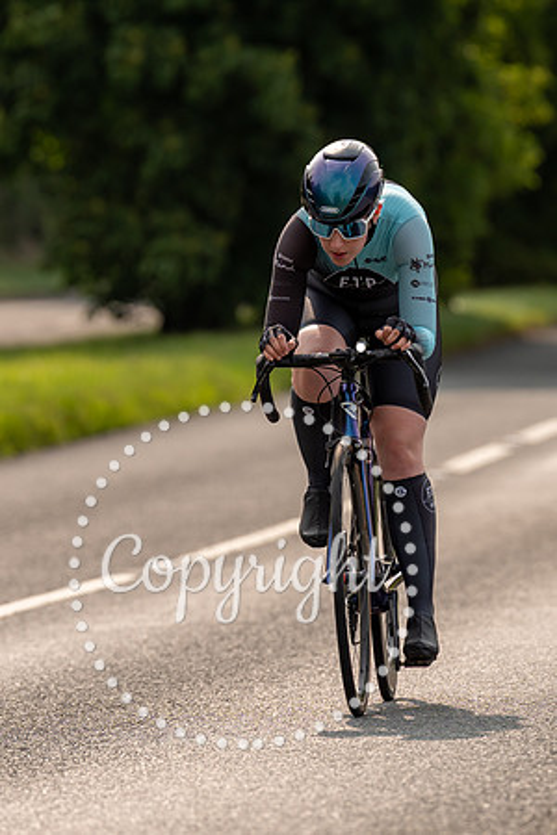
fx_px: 9852
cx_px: 297
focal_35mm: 425
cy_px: 410
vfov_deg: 4.9
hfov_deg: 3.2
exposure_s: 1/1000
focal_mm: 188
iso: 125
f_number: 3.5
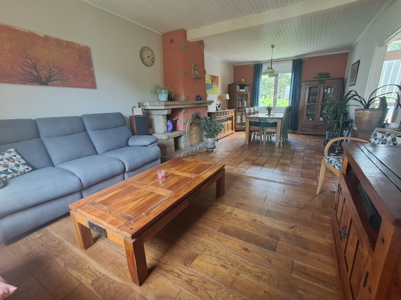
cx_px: 200
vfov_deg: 78.1
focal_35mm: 16
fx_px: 185
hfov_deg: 94.5
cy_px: 150
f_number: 2.2
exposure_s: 1/40
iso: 125
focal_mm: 1.64
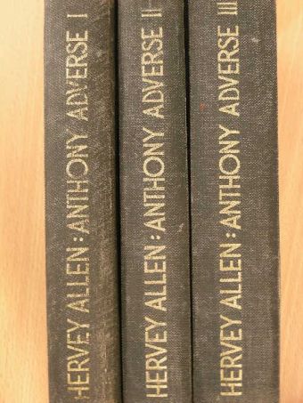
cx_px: 152
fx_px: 817
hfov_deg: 21.0
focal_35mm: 70
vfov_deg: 27.8
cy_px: 202
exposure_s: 1/3.6
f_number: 3.5
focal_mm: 11.7
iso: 100
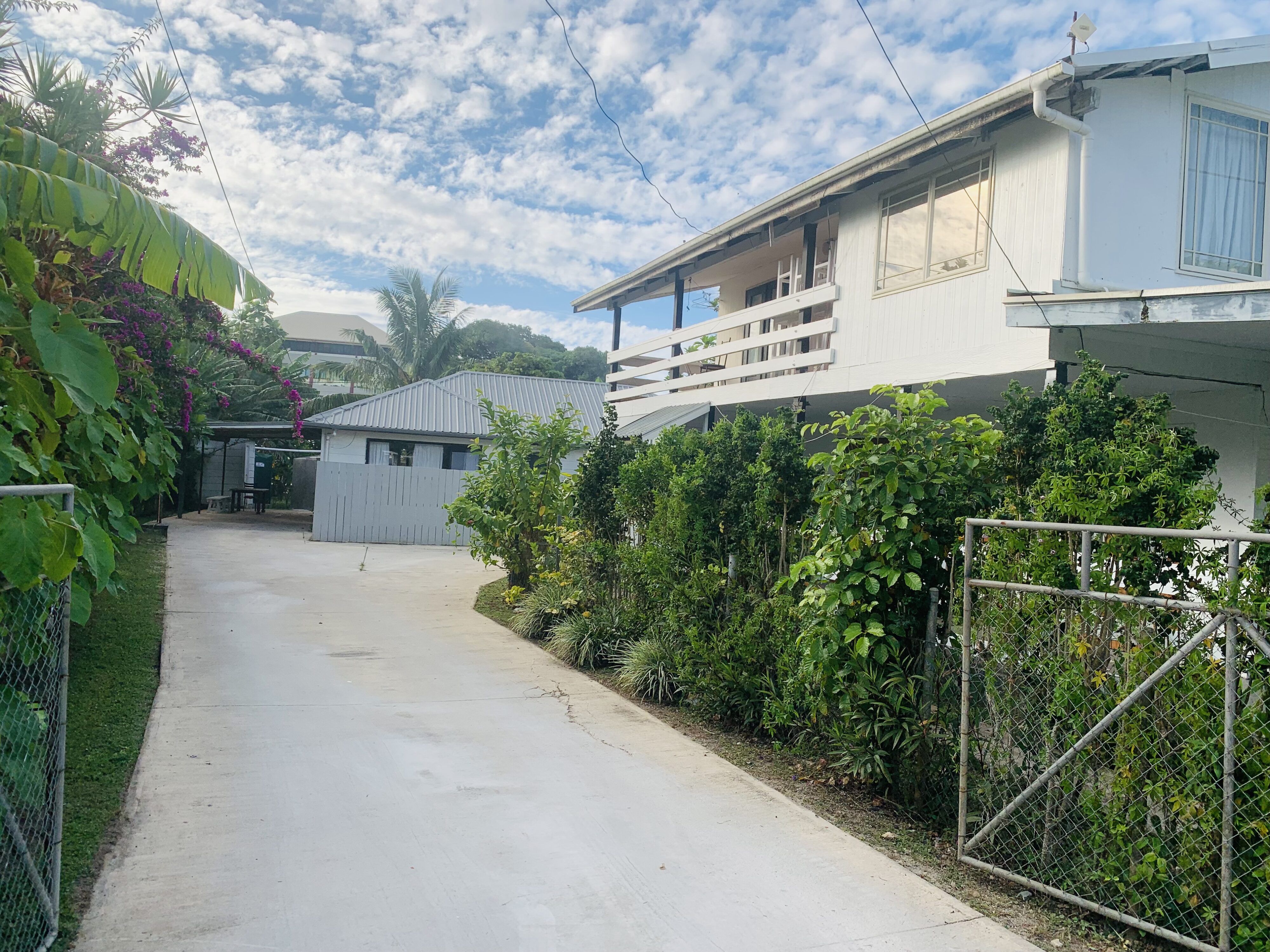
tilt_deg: -3.5
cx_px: 635
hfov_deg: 67.3
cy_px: 476
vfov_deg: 53.1
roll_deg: -4.3
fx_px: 954
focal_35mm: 26
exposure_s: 1/1748
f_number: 1.8
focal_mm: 4.25
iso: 25
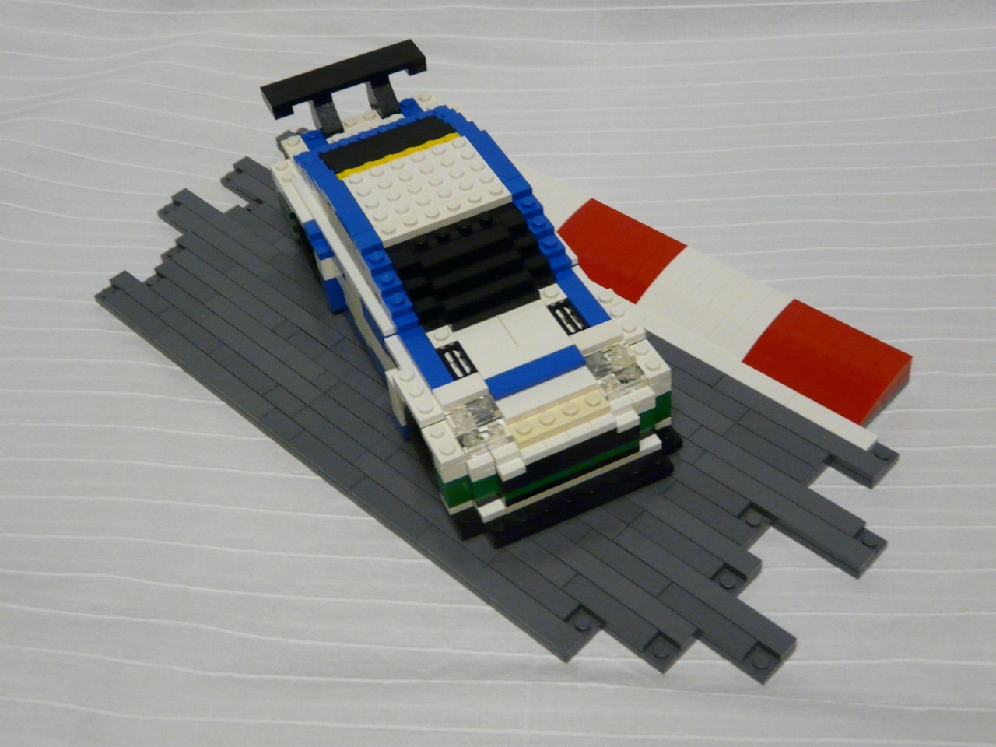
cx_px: 498
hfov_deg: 42.1
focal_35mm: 45
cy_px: 374
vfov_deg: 32.2
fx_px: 1295
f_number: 3.2
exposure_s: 1/20
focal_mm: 7.4
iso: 400
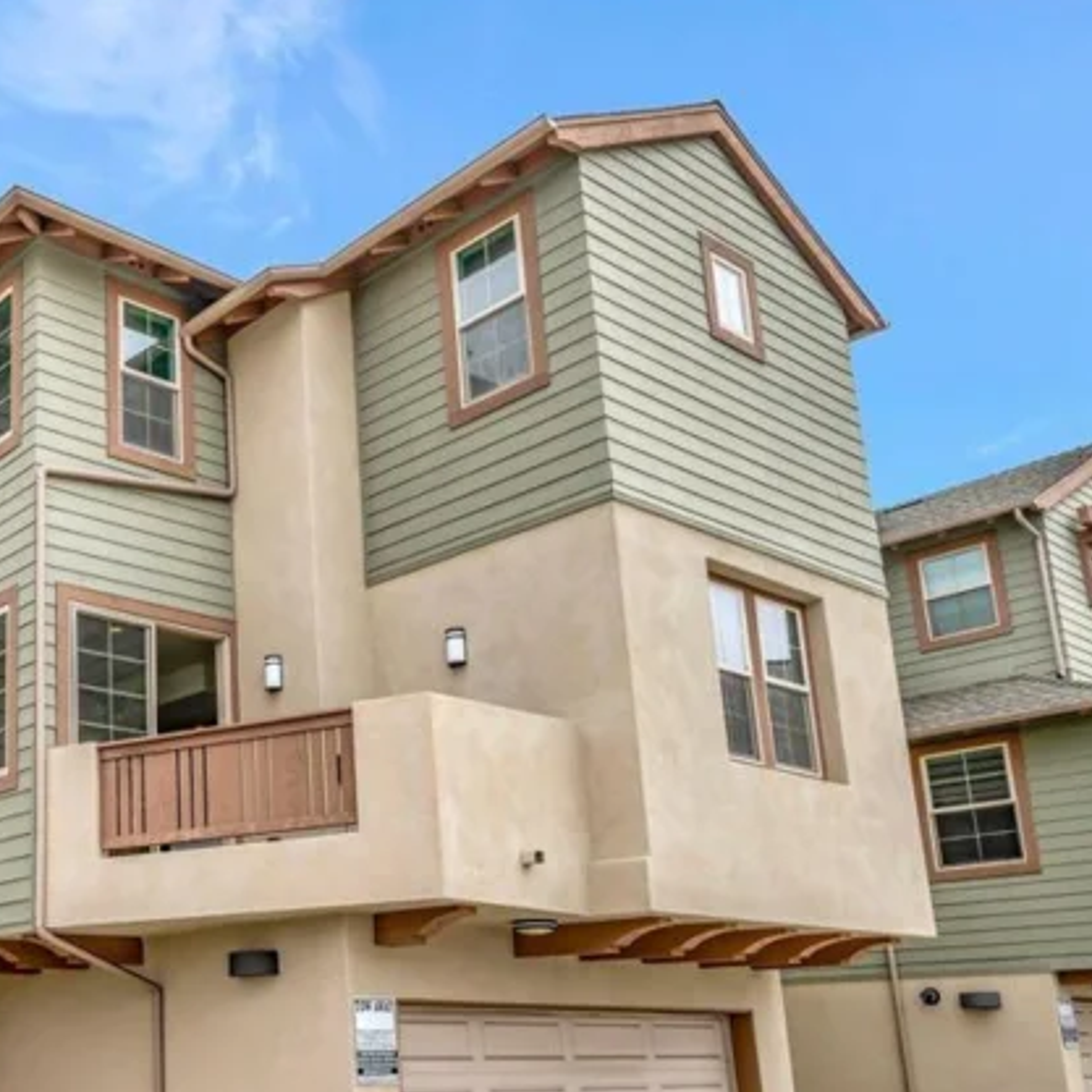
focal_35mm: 37
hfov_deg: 40.9
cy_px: 718
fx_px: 1315
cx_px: 68
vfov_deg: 44.5
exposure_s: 1/1000
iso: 400
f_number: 8
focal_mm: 21.5
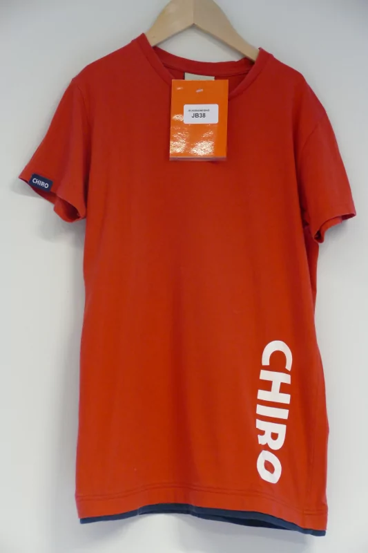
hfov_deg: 13.2
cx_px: 184
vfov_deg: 19.6
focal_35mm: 104
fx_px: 1595
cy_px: 276
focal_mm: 37.79
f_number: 3.8
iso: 1600
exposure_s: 1/50
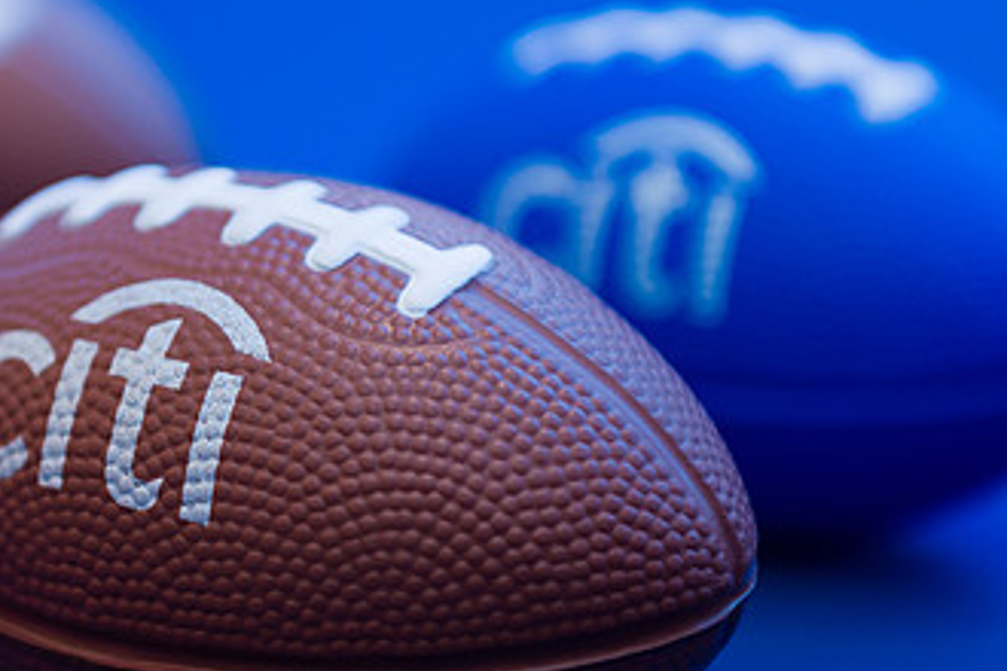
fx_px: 3440
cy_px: 326
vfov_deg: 11.1
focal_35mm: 123
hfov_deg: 16.5
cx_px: 226
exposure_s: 1/200
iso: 400
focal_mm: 70
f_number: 4
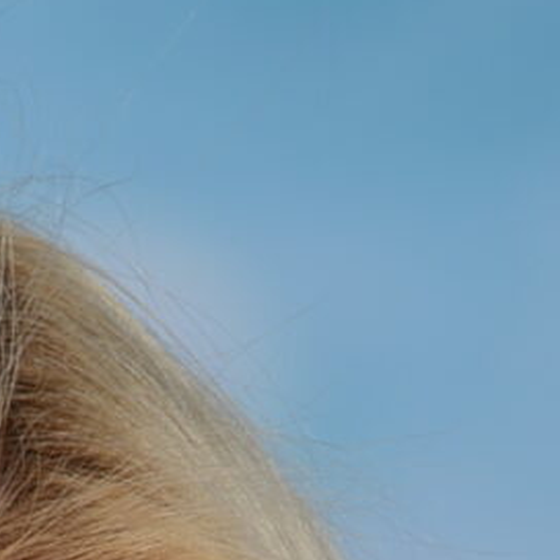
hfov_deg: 1.8
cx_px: -217
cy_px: 2131
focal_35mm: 961
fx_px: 17589
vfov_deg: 1.8
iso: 100
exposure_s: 1/160
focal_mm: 120
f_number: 11
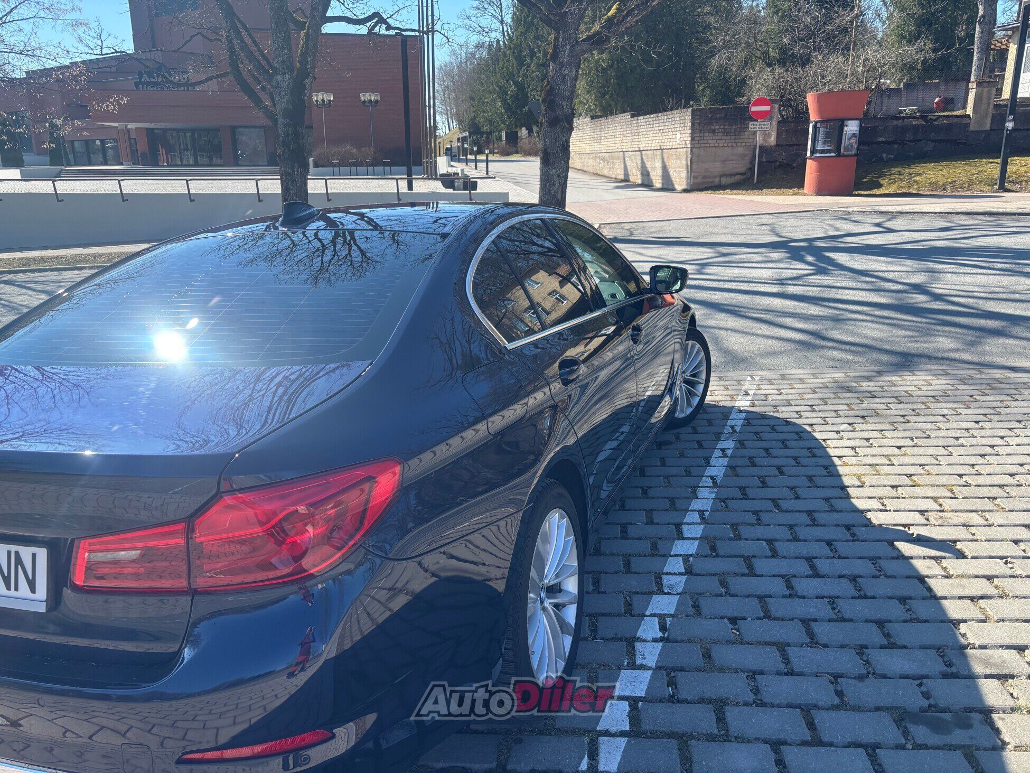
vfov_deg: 53.1
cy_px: 386
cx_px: 515
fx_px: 774
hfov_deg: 67.3
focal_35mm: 26
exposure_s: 1/1295
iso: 50
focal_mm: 5.96
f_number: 1.6
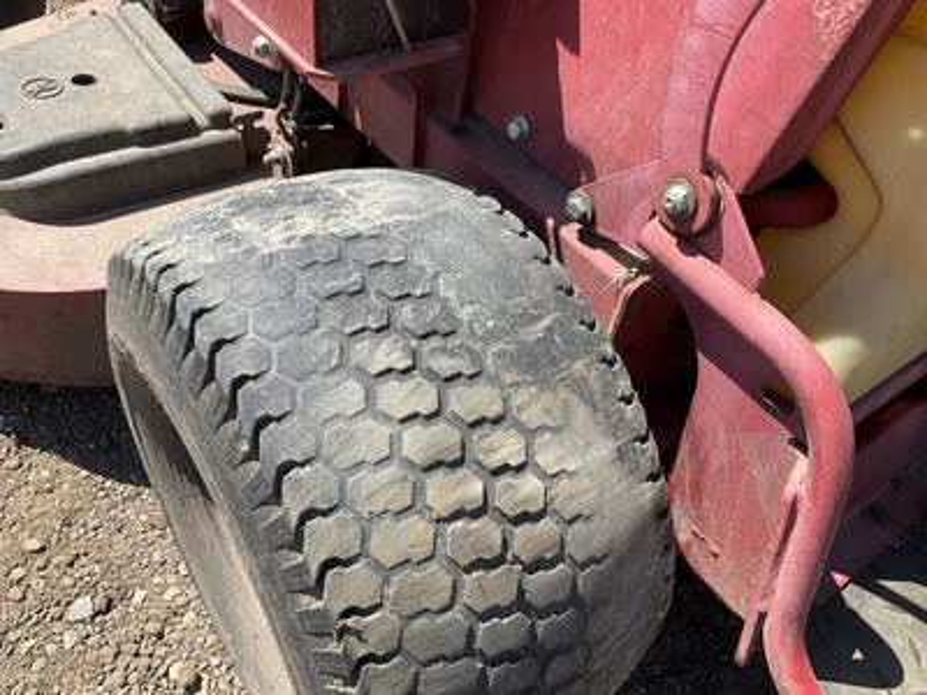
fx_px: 777
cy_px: 348
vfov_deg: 48.2
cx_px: 464
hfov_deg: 61.7
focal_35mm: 29
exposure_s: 1/829
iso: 25
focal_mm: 3
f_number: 1.8
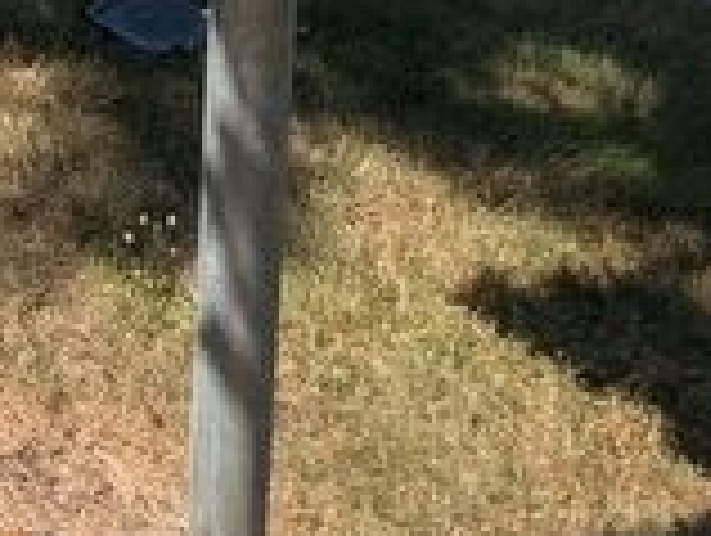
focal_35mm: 81
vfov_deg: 14.7
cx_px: -749
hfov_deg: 17.0
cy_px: -563
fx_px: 1666
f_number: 2.2
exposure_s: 1/1033
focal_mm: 2.35
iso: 50
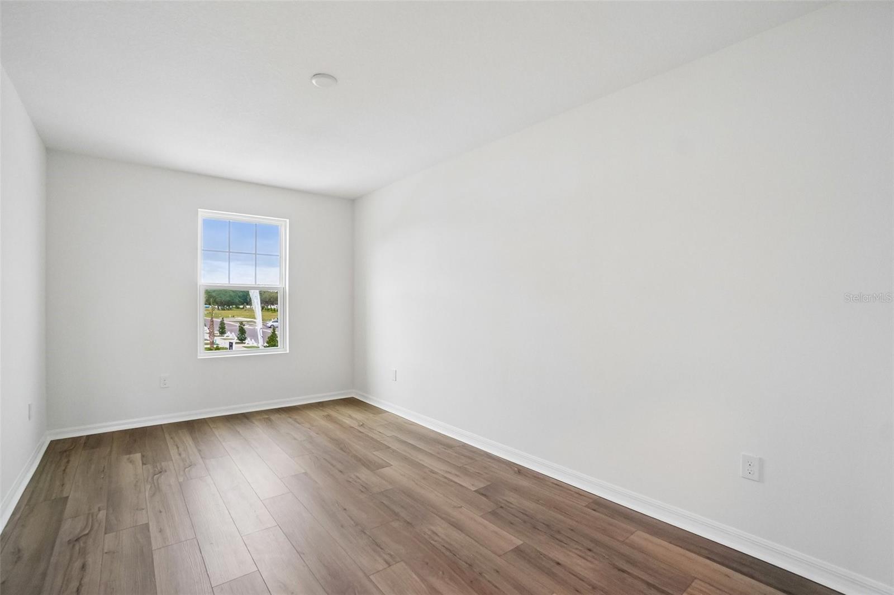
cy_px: 298
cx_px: 447
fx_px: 372
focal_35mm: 15
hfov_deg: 100.4
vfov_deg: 77.3
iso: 800
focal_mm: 10
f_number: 8
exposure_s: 1/30
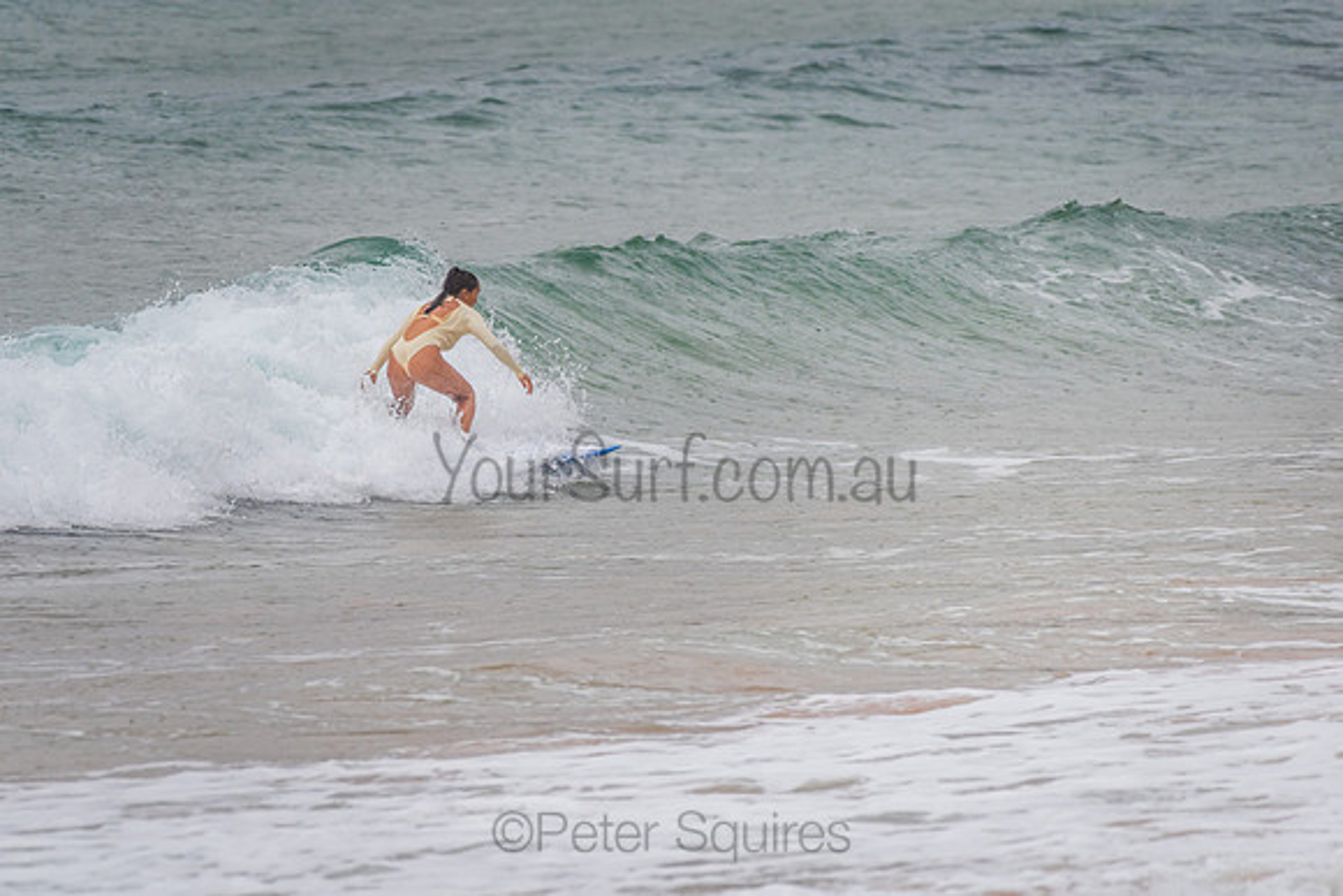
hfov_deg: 3.4
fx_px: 22753
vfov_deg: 2.3
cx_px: 524
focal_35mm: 610
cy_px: 414
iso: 280
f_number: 5.6
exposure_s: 1/320
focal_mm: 500
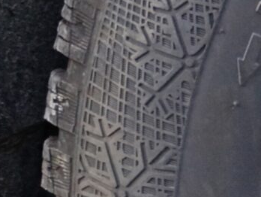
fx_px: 1276
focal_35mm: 169
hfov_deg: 9.1
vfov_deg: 8.7
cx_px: 819
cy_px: 241
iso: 400
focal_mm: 6.14
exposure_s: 1/100
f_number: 1.6
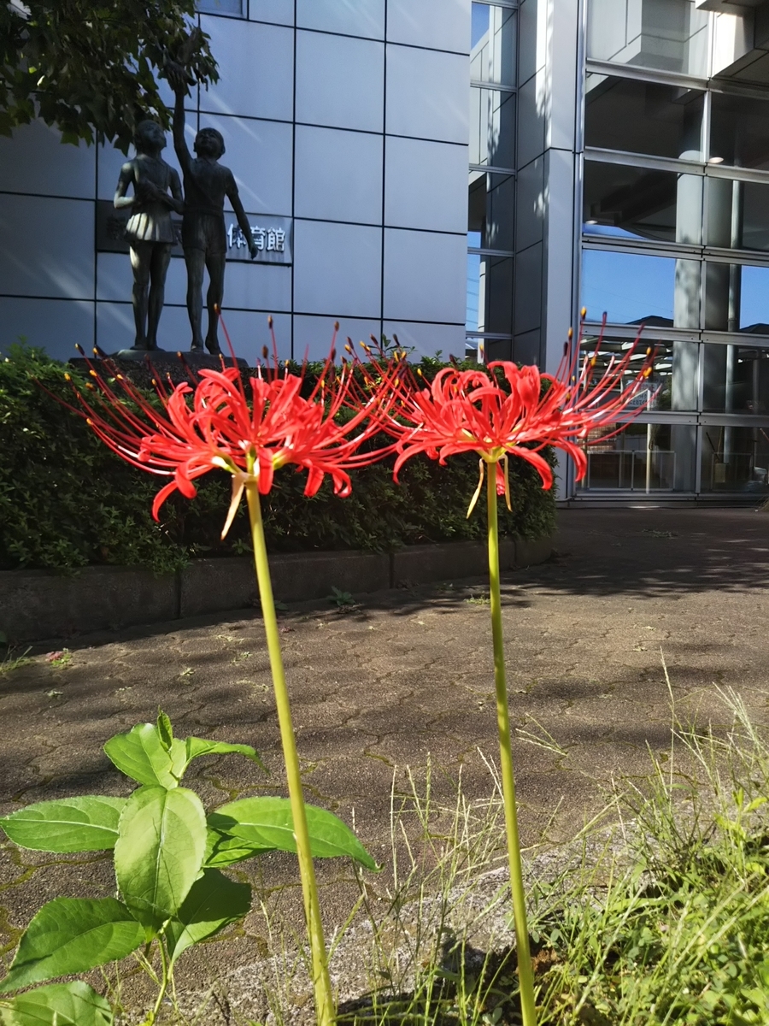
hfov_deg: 46.8
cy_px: 513
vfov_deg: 60.0
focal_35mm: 30
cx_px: 384
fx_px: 889
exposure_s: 1/486
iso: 20
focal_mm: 4
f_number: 2.2
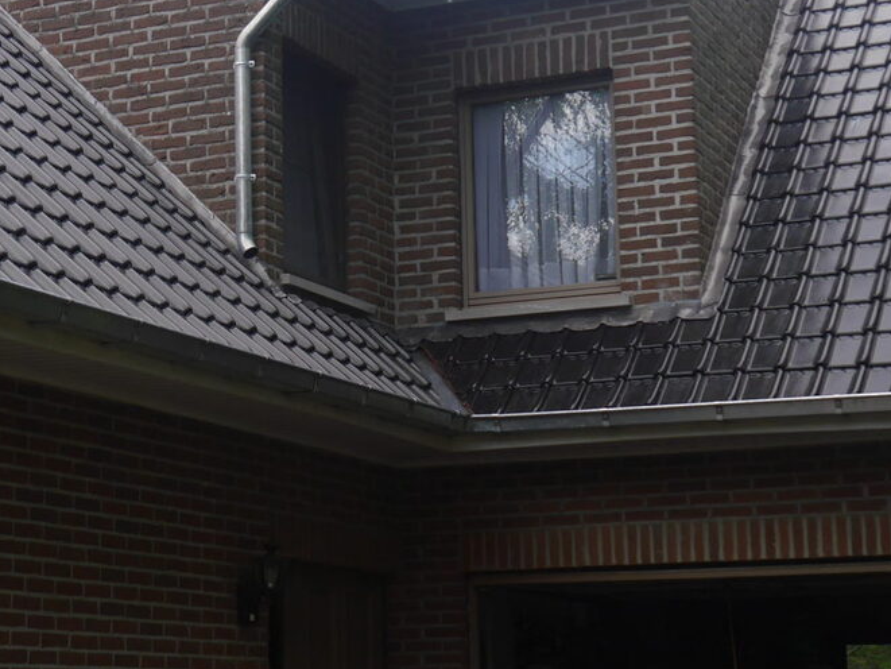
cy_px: 252
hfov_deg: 21.1
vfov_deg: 16.0
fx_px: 2368
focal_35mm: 92
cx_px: 226
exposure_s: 1/500
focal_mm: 19
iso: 160
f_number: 4.1
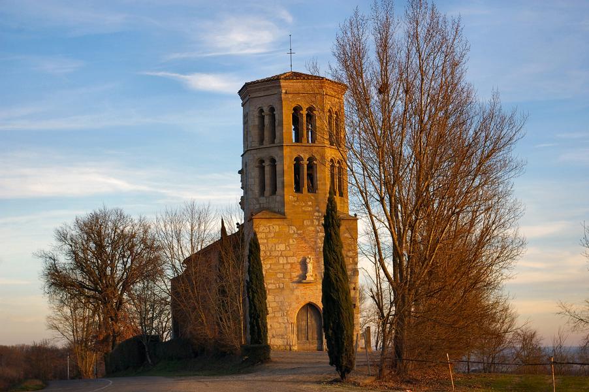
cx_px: 294
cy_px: 196
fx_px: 1104
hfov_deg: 29.9
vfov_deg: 20.1
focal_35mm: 68
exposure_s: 1/180
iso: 200
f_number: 6.7
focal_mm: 45
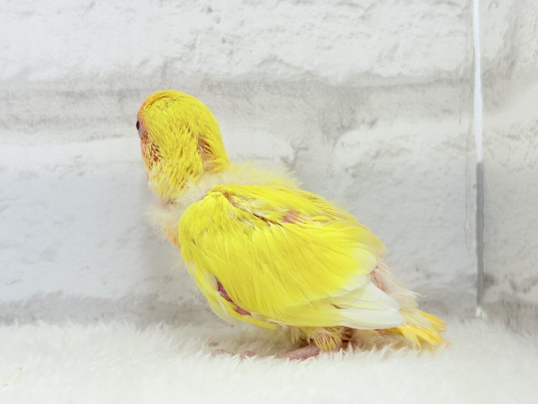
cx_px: 269
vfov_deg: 28.0
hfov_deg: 36.8
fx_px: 808
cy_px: 202
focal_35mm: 52
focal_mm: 5.96
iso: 32
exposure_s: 1/50
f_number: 1.6
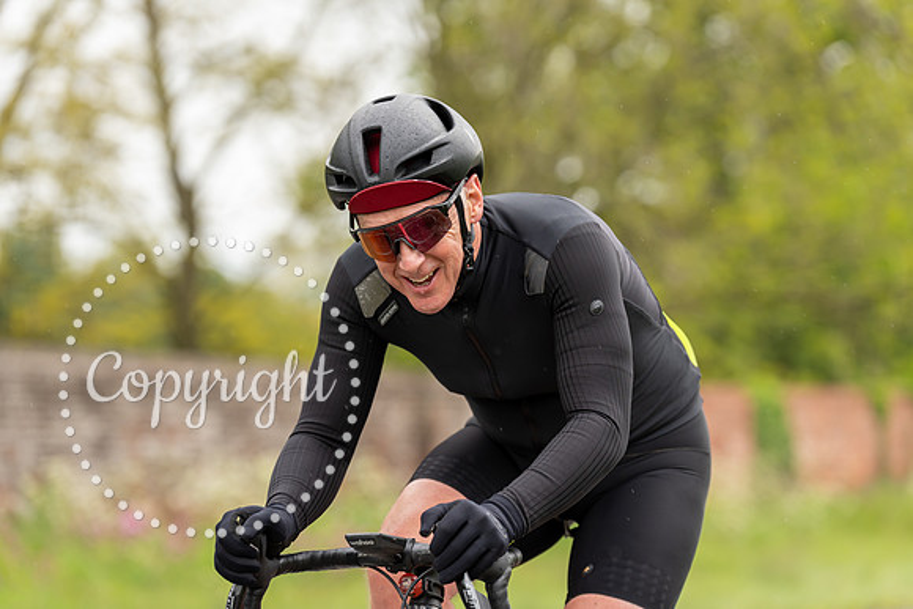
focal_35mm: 143
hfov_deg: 14.3
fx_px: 3627
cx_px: 456
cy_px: 304
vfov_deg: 9.6
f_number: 3.5
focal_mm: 143
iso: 500
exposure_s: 1/1000
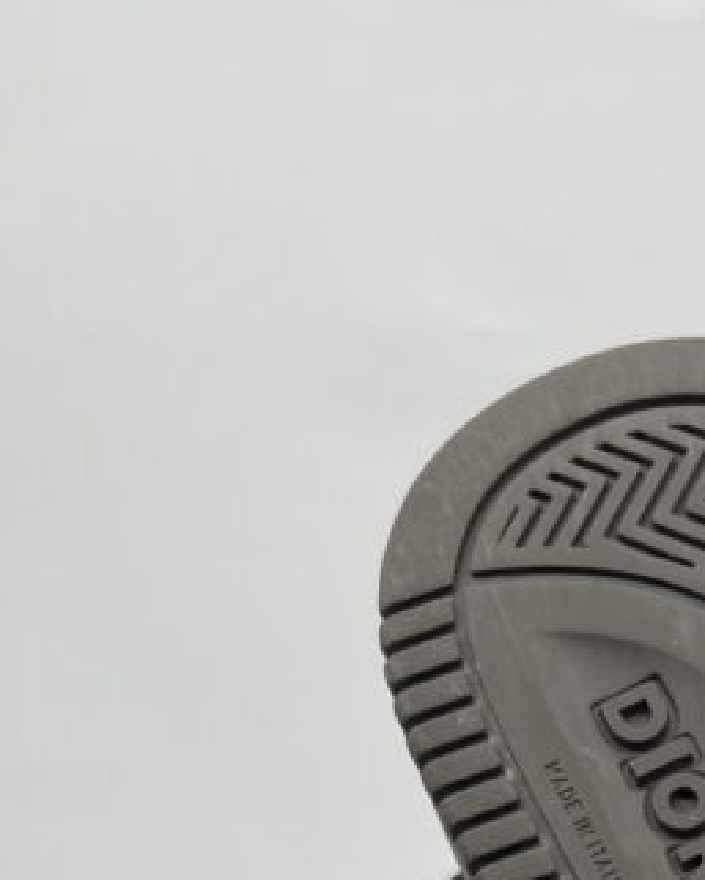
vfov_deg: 20.2
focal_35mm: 81
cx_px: 963
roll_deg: -0.6
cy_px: 1335
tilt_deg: -29.2
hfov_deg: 17.6
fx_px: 2112
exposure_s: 1/167
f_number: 1.5
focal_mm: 5.7
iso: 40
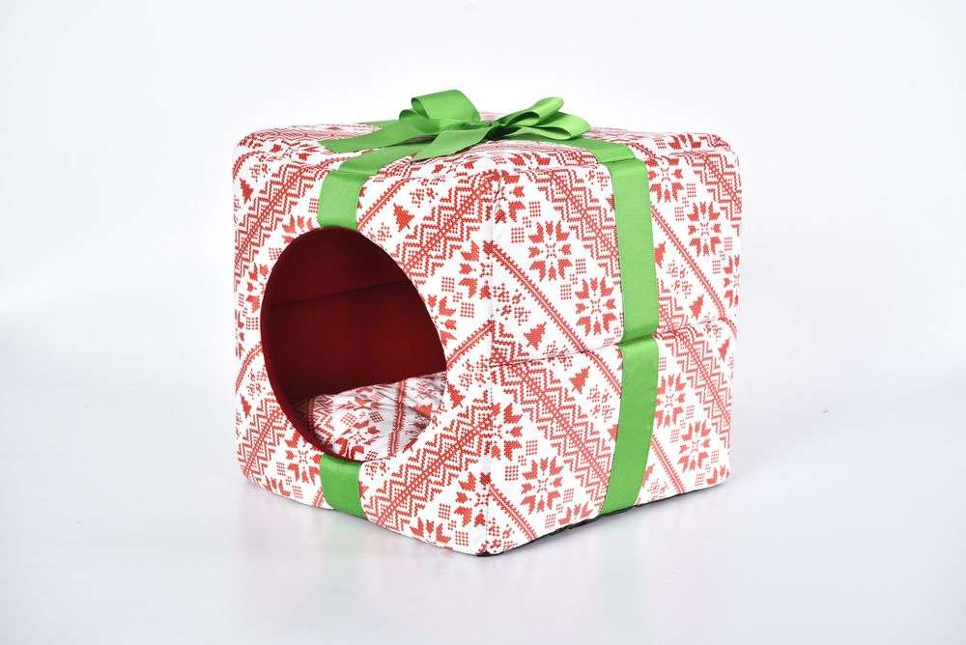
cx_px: 483
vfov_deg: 19.5
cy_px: 322
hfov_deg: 28.8
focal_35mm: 70
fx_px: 1879
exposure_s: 1/125
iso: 320
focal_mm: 70
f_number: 9
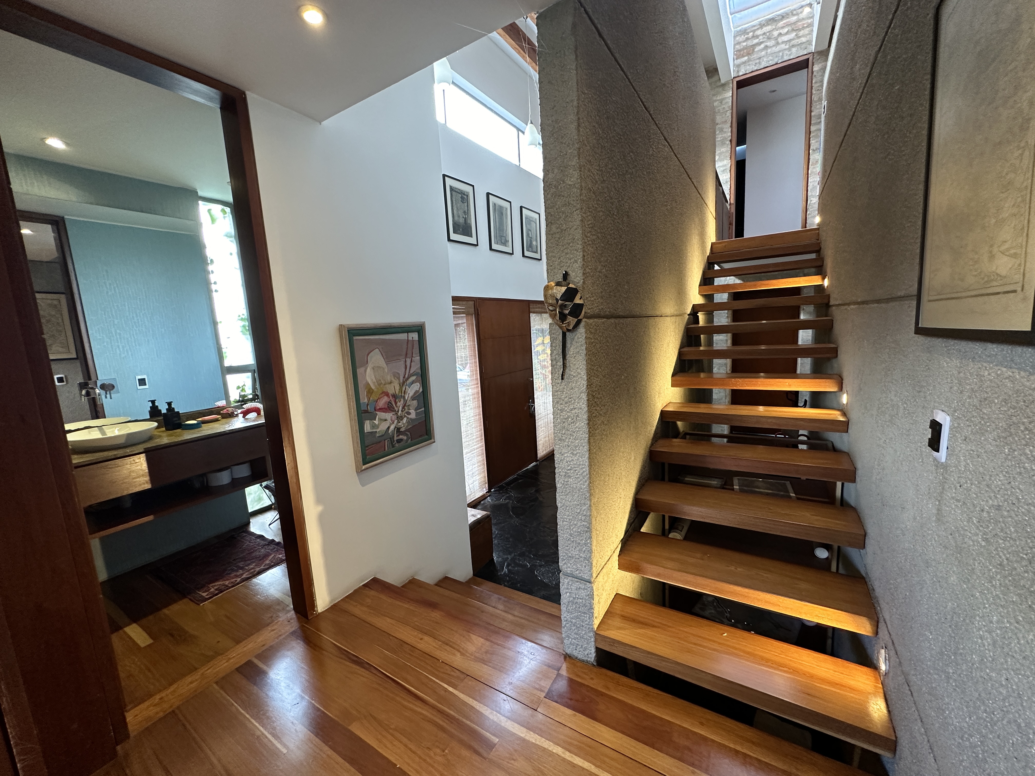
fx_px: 419
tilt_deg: -8.2
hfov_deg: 102.1
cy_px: 388
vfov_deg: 85.7
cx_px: 518
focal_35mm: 14
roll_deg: +3.5
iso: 200
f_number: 2.2
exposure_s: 1/60
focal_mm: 2.22
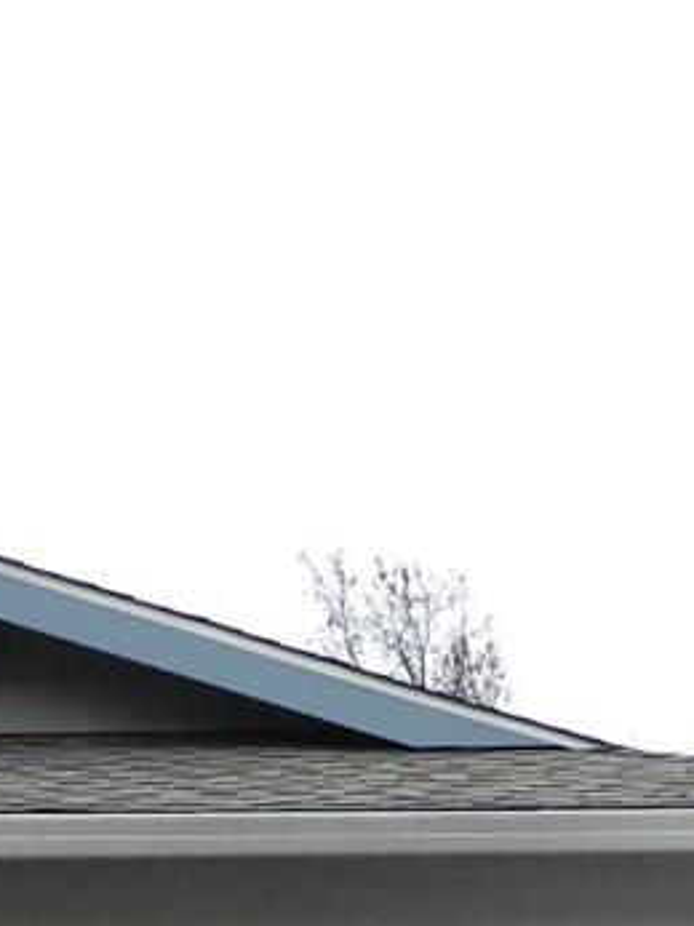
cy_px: 1172
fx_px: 4280
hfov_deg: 9.2
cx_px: 553
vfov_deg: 12.0
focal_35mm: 160
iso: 64
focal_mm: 6.6
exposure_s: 1/252
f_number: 3.5
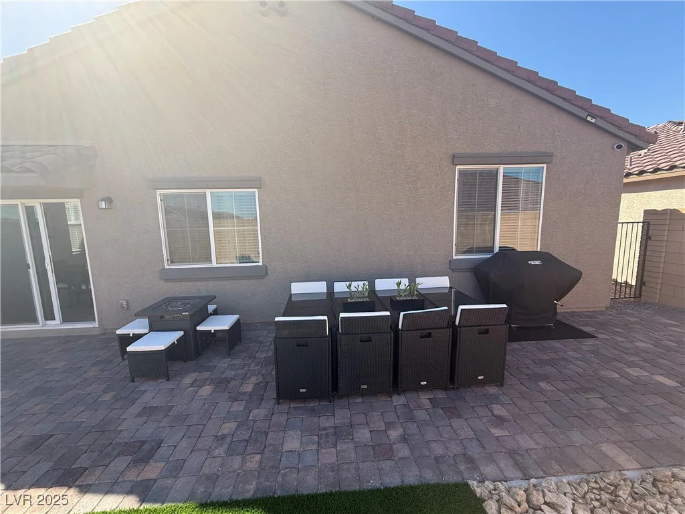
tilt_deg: -7.3
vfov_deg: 85.7
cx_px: 342
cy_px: 257
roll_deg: +0.9
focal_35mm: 14
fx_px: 277
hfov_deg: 102.1
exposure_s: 1/535
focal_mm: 2.22
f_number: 2.2
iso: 50
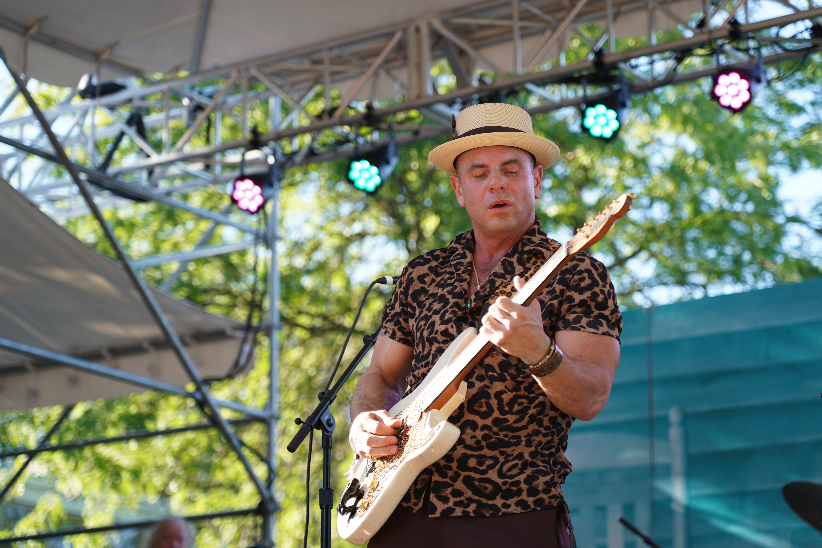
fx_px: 2420
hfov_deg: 19.3
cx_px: 408
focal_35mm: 106
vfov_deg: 12.9
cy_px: 272
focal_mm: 105
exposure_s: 1/160
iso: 160
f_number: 4
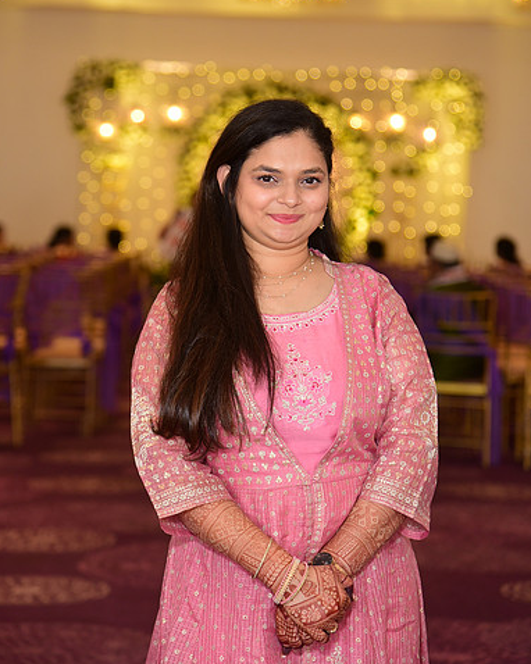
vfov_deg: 16.9
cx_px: 265
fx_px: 2241
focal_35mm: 114
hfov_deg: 13.5
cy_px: 272
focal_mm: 100
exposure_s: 1/160
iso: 1250
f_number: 4.5
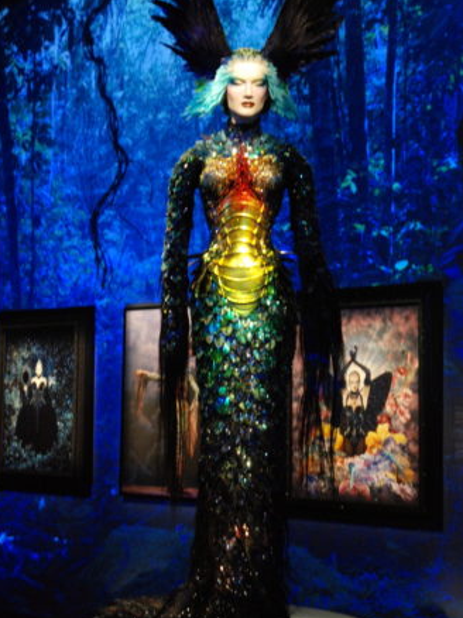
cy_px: 323
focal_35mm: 66
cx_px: 228
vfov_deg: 29.4
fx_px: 1178
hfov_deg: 22.2
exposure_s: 1/5
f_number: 4.5
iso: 1600
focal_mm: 40
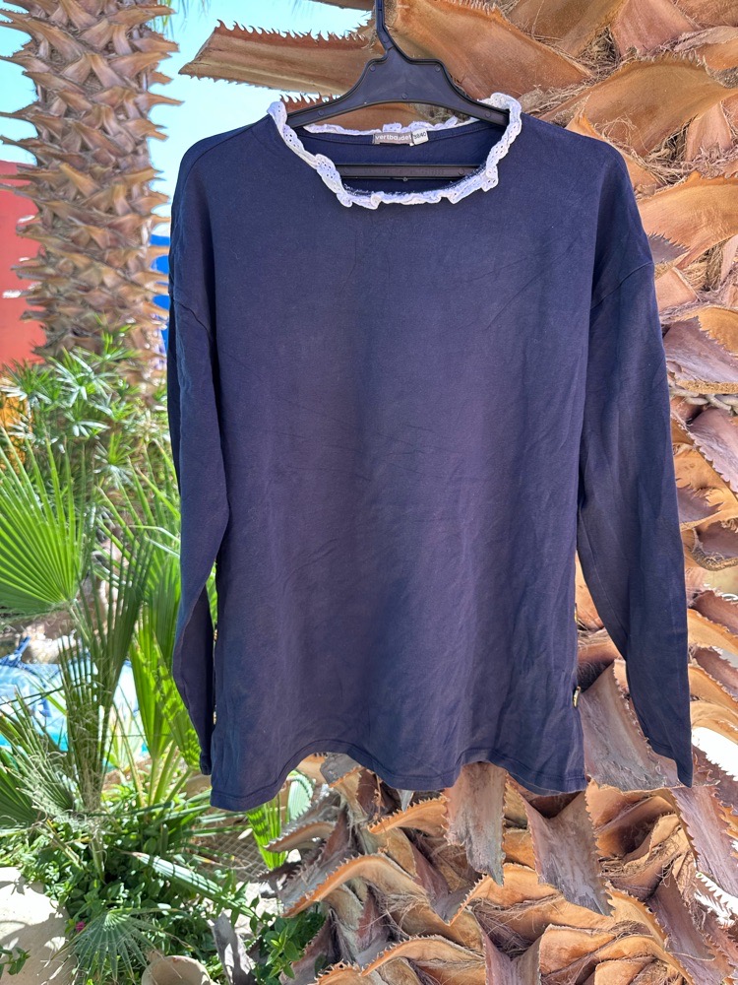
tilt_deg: -8.2
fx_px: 682
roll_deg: -2.2
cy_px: 492
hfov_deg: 56.8
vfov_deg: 71.6
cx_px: 369
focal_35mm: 24
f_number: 1.78
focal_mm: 6.86
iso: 80
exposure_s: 1/480
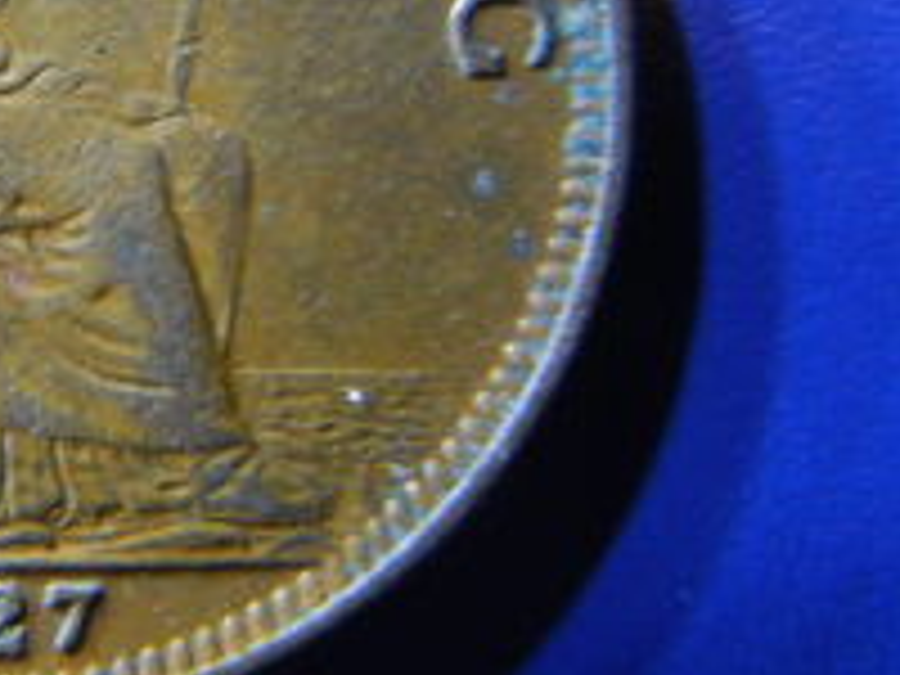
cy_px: 90
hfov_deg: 27.3
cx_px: -45
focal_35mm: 66
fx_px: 1716
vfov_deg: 21.8
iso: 216
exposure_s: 1/30
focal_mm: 5.4
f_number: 3.5
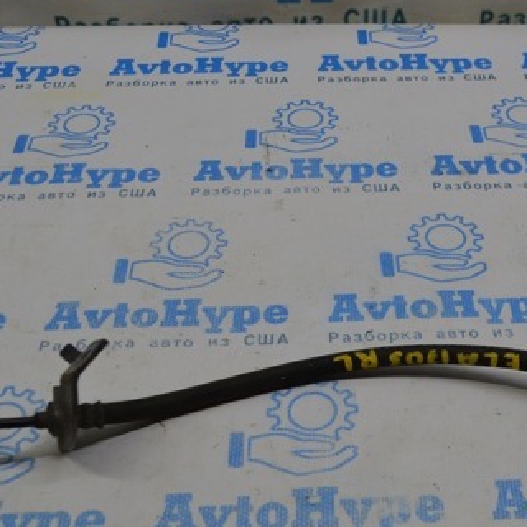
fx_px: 878
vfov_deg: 33.2
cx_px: 343
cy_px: 337
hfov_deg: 33.2
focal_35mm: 51
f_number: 5.6
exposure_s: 1/60
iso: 200
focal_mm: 20
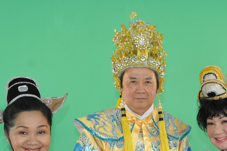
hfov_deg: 24.5
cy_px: 162
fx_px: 511
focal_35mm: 81
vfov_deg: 16.3
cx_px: 196
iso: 800
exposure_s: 1/100
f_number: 8
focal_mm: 25
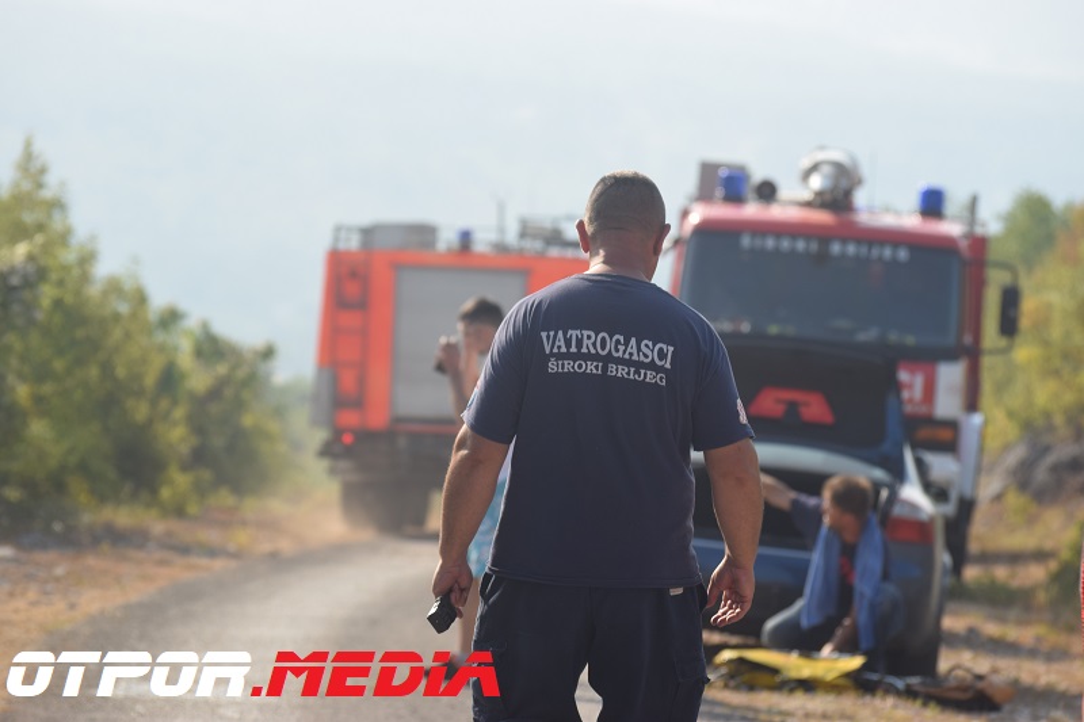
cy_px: 361
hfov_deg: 9.8
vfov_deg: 6.5
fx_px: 6322
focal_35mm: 210
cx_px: 542
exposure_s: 1/400
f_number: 4.8
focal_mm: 140
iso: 100
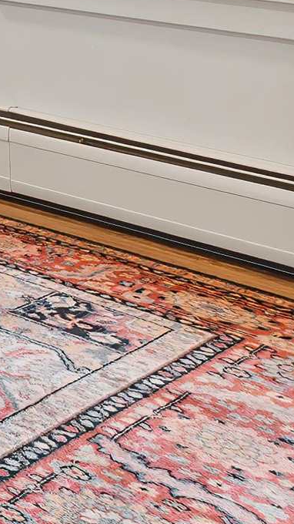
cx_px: -869
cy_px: -184
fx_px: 985
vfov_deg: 25.1
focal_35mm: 71
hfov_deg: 8.3
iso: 320
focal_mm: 10
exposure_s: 1/4
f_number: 9
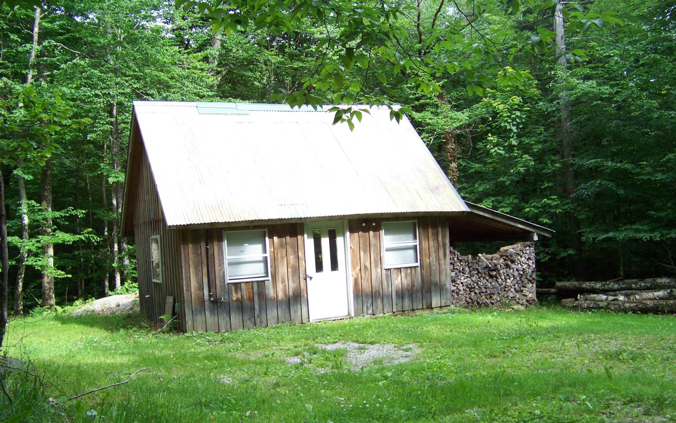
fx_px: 719
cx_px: 345
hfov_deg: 50.4
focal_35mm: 39
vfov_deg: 32.7
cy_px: 235
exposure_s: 1/160
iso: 69
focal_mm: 5.85
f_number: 2.8
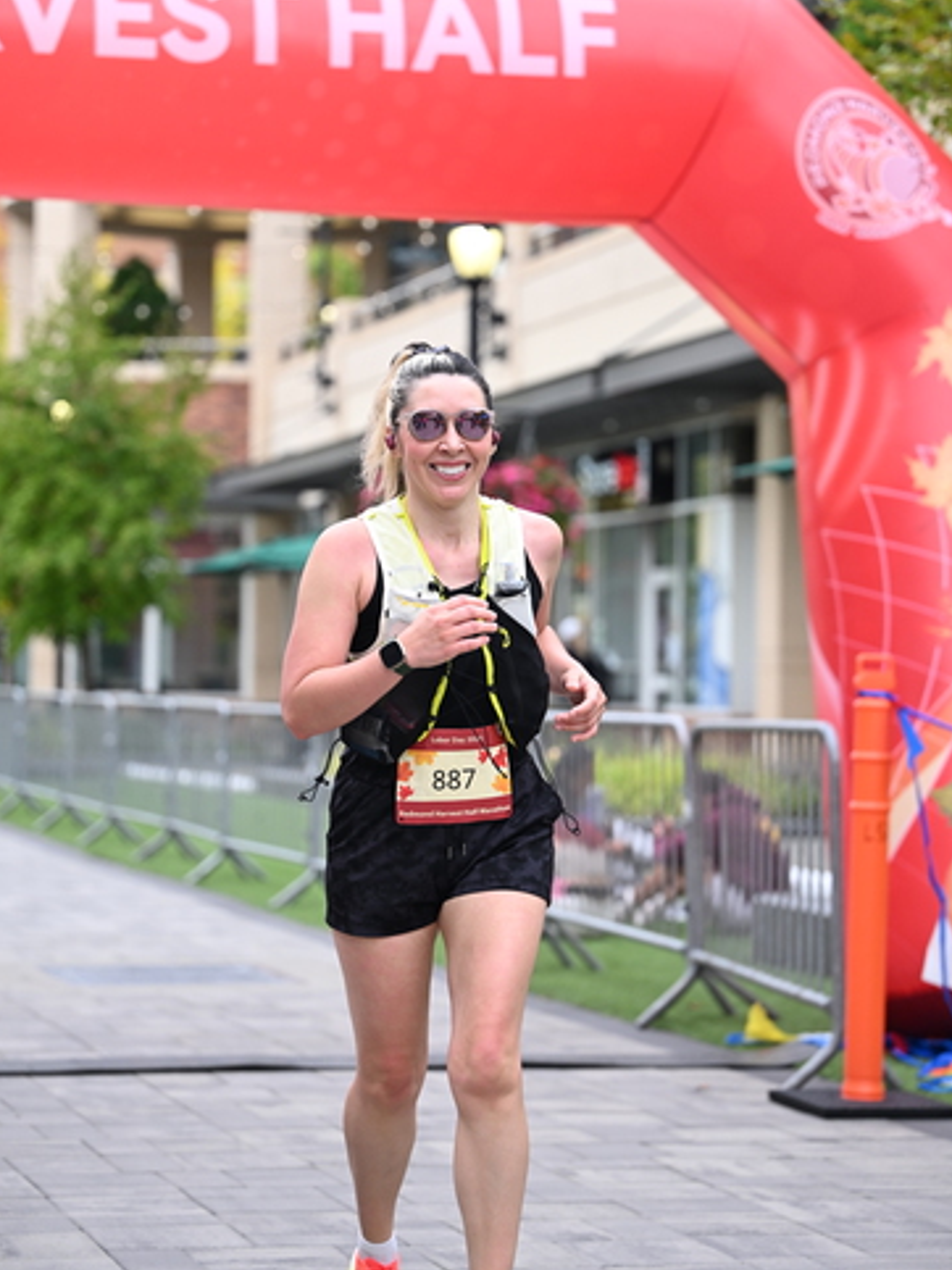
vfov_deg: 21.3
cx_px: 475
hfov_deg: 16.1
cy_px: 581
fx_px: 3375
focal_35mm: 92
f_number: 2.8
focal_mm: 84
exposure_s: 1/1250
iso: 640
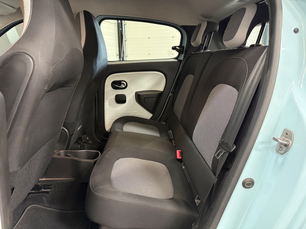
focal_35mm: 24
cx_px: 153
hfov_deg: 71.6
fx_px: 212
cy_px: 114
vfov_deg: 56.8
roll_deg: -0.1
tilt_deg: -15.0
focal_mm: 6.76
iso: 800
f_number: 1.78
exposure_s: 1/33
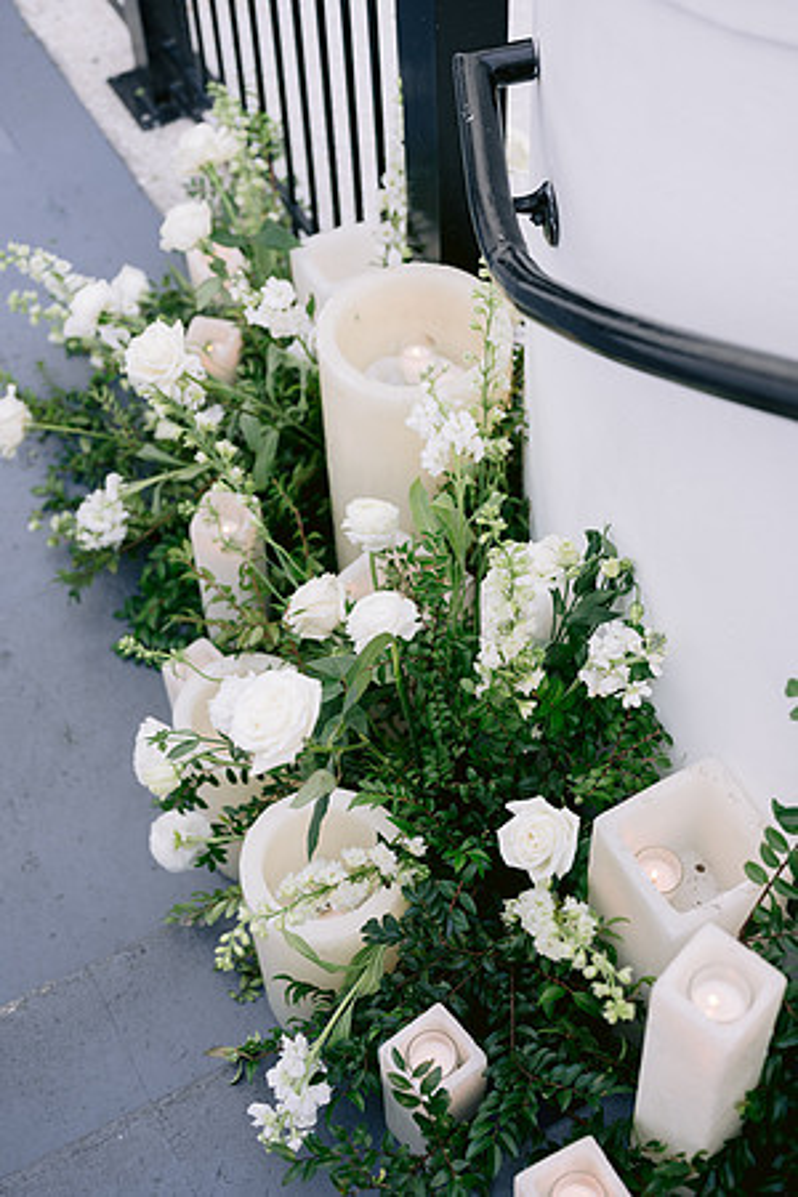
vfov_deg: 39.6
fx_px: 1662
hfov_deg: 27.0
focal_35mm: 50
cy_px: 598
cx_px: 399
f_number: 3.2
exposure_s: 1/200
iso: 160
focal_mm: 50
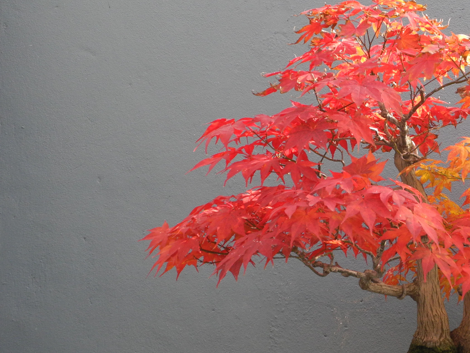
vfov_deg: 15.2
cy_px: 162
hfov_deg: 19.9
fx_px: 1317
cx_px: 411
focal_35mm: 97
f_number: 4
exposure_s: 1/105
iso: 200
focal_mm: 11.8
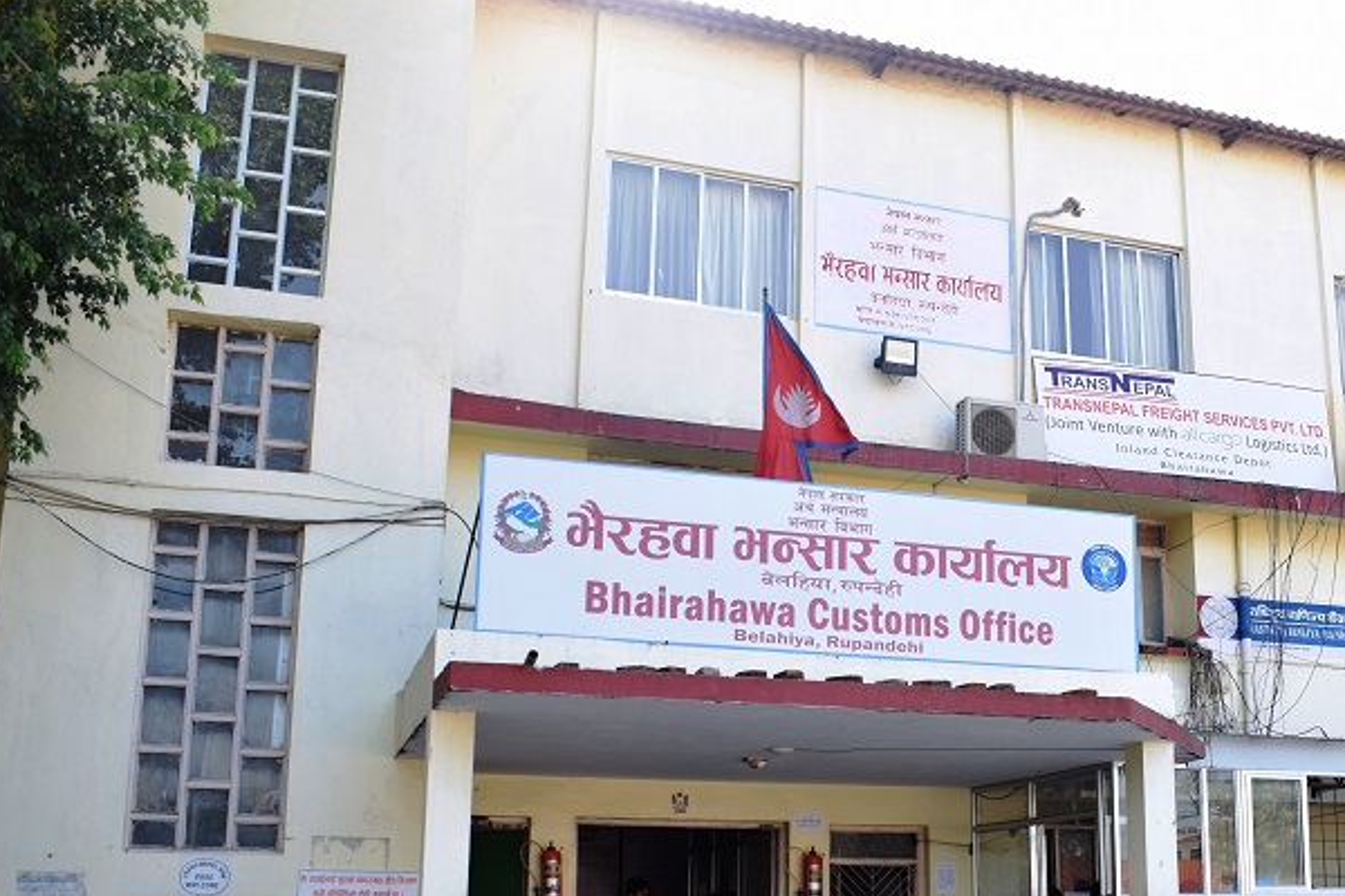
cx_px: 856
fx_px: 1569
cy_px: 609
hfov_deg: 45.9
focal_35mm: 42
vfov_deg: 31.6
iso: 100
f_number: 5.6
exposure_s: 1/60
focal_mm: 20
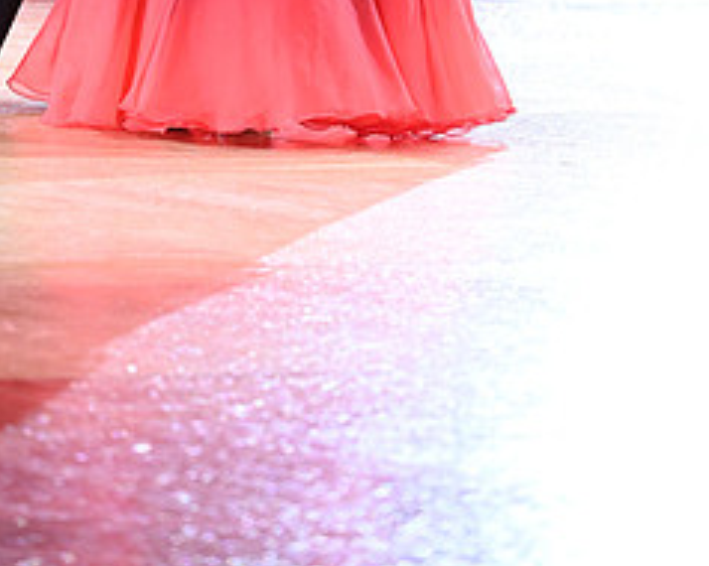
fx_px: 9120
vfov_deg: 3.5
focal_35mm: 435
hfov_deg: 4.5
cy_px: -289
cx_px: 284
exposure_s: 1/320
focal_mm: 190
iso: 3200
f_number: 5
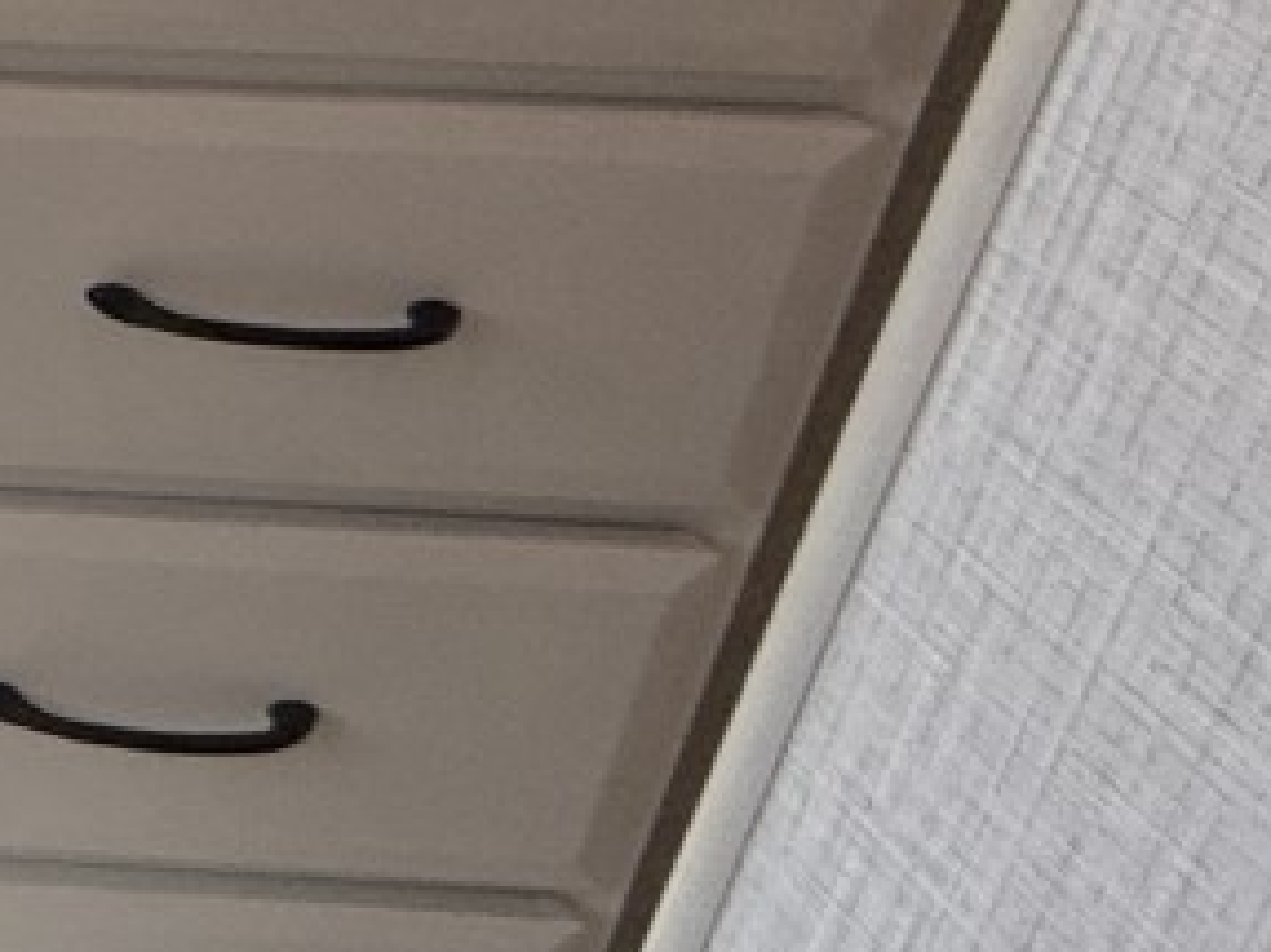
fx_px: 2496
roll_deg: +0.8
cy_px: -810
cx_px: -1743
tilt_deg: -17.2
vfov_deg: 17.2
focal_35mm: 68
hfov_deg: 15.4
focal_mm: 2.22
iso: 80
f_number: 2.2
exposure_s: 1/99
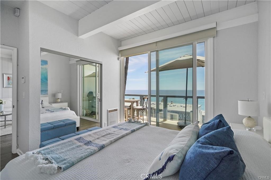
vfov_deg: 73.7
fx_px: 120
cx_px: 136
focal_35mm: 16
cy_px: 90
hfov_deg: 96.8
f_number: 8
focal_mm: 16
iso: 4000
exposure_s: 1/400
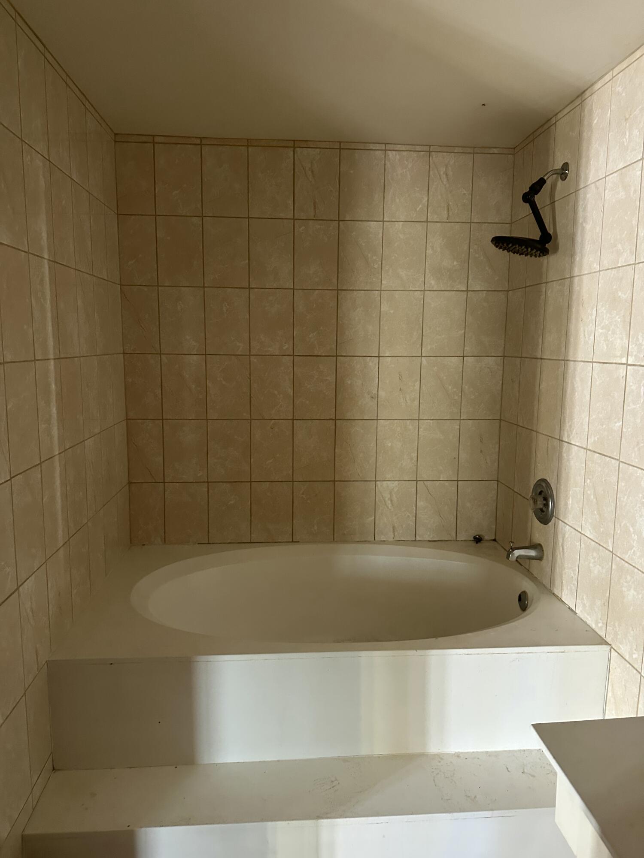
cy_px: 429
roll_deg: -0.9
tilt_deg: -6.3
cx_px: 322
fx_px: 595
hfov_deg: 56.8
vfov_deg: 71.6
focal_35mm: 24
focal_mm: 6.86
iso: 640
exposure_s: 1/60
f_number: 1.78
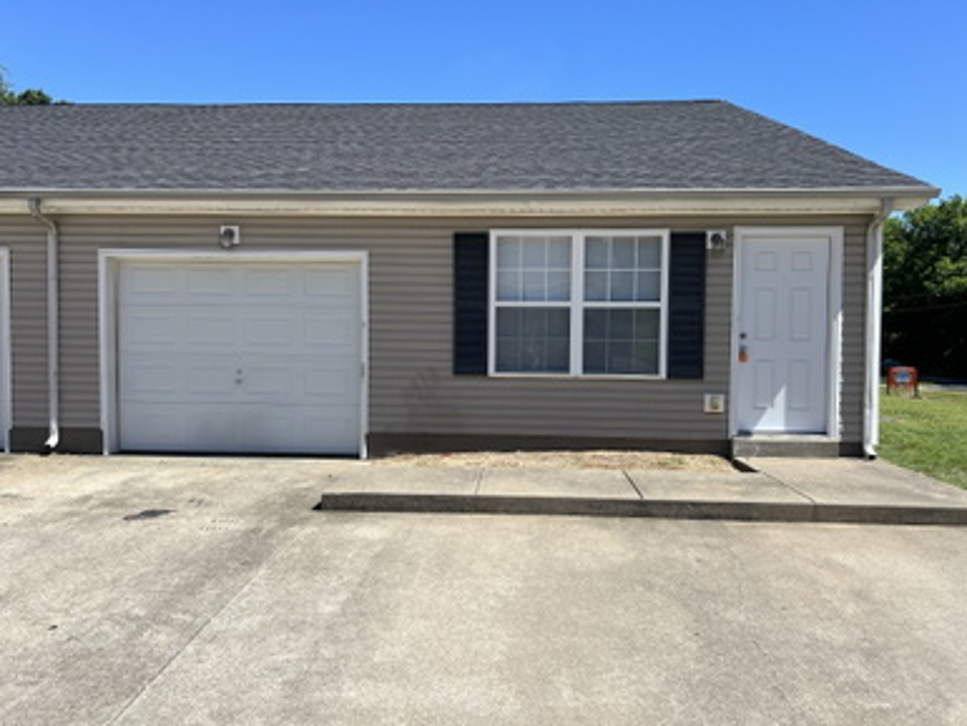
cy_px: 367
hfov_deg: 65.3
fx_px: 754
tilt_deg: -2.1
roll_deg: -0.4
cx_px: 472
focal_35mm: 27
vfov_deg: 51.4
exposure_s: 1/3704
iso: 50
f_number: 1.5
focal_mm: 5.7
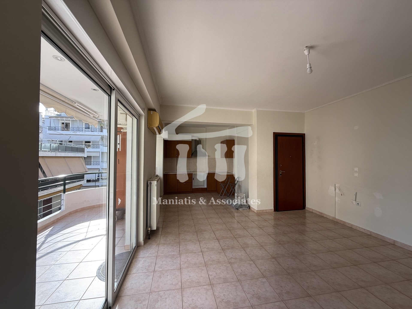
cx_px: 206
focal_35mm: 14
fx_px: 167
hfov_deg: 102.1
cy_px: 154
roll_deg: -0.6
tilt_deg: +0.7
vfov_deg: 85.7
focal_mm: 2.22
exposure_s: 1/129
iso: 50
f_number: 2.2
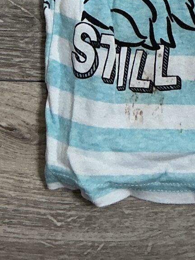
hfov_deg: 11.2
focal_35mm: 129
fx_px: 969
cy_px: -135
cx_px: 267
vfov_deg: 14.2
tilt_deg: -83.7
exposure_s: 1/60
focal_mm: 3
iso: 50
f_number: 1.8
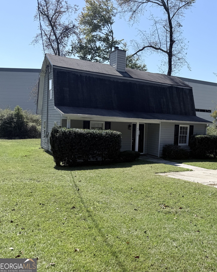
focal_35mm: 32
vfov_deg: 55.7
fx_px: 257
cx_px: 180
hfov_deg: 43.2
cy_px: 133
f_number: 1.78
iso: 80
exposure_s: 1/4167
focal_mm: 6.76
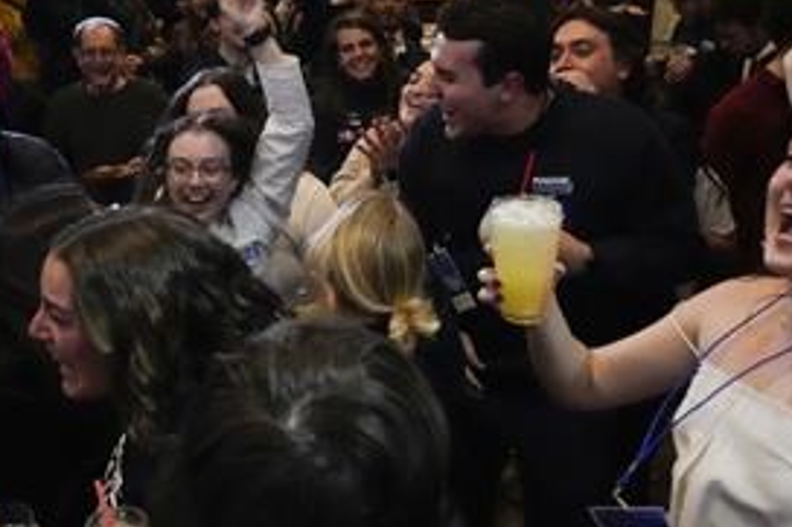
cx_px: 306
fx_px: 945
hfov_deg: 45.1
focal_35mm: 43
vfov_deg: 31.1
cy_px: 272
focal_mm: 18
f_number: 5.6
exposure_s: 1/400
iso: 12800
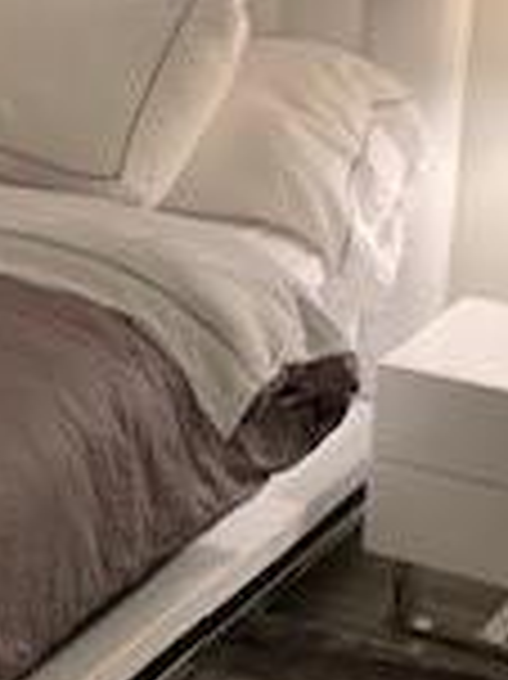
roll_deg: +0.4
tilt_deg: -7.4
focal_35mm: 110
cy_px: 63
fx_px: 2155
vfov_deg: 17.6
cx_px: -342
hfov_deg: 12.5
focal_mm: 4.25
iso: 250
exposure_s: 1/60
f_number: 1.8
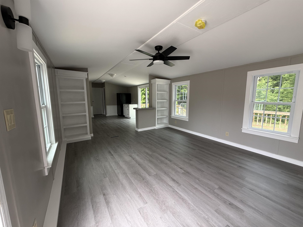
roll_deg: -0.3
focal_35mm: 14
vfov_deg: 85.7
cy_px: 114
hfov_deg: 102.1
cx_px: 152
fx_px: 123
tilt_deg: -6.7
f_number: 2.2
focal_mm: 2.22
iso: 80
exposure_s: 1/99
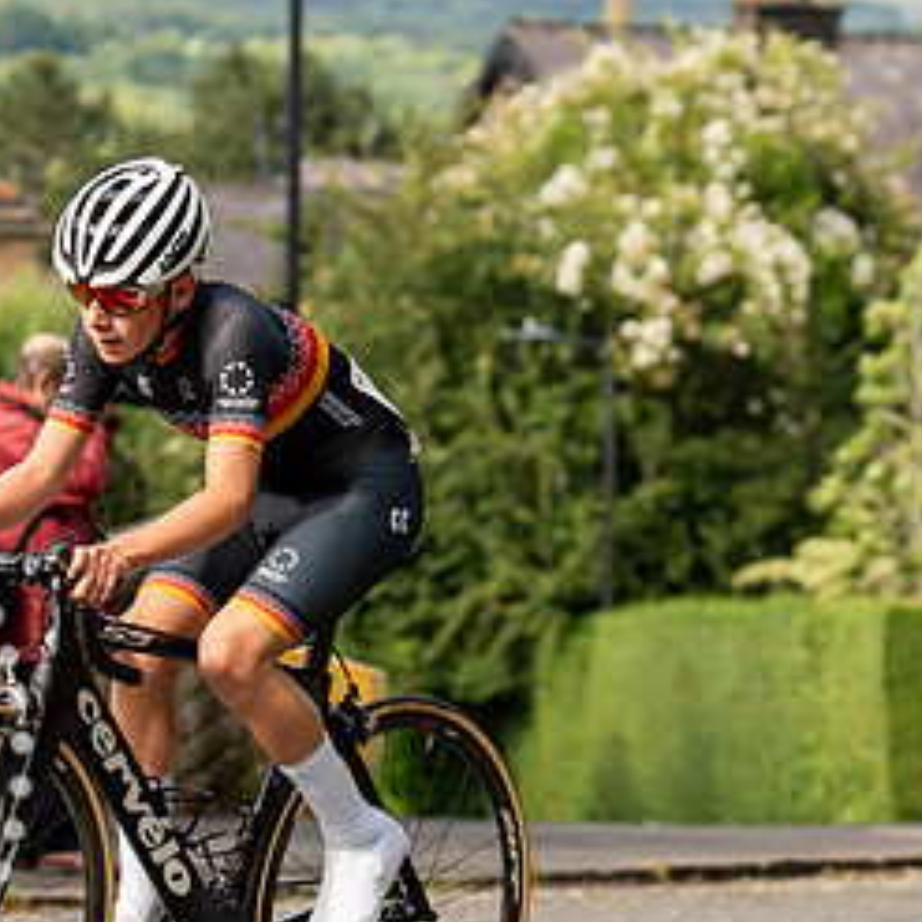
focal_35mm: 216
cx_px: 261
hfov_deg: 8.1
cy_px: 558
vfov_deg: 8.1
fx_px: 6509
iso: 400
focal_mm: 108
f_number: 4.5
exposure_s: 1/640
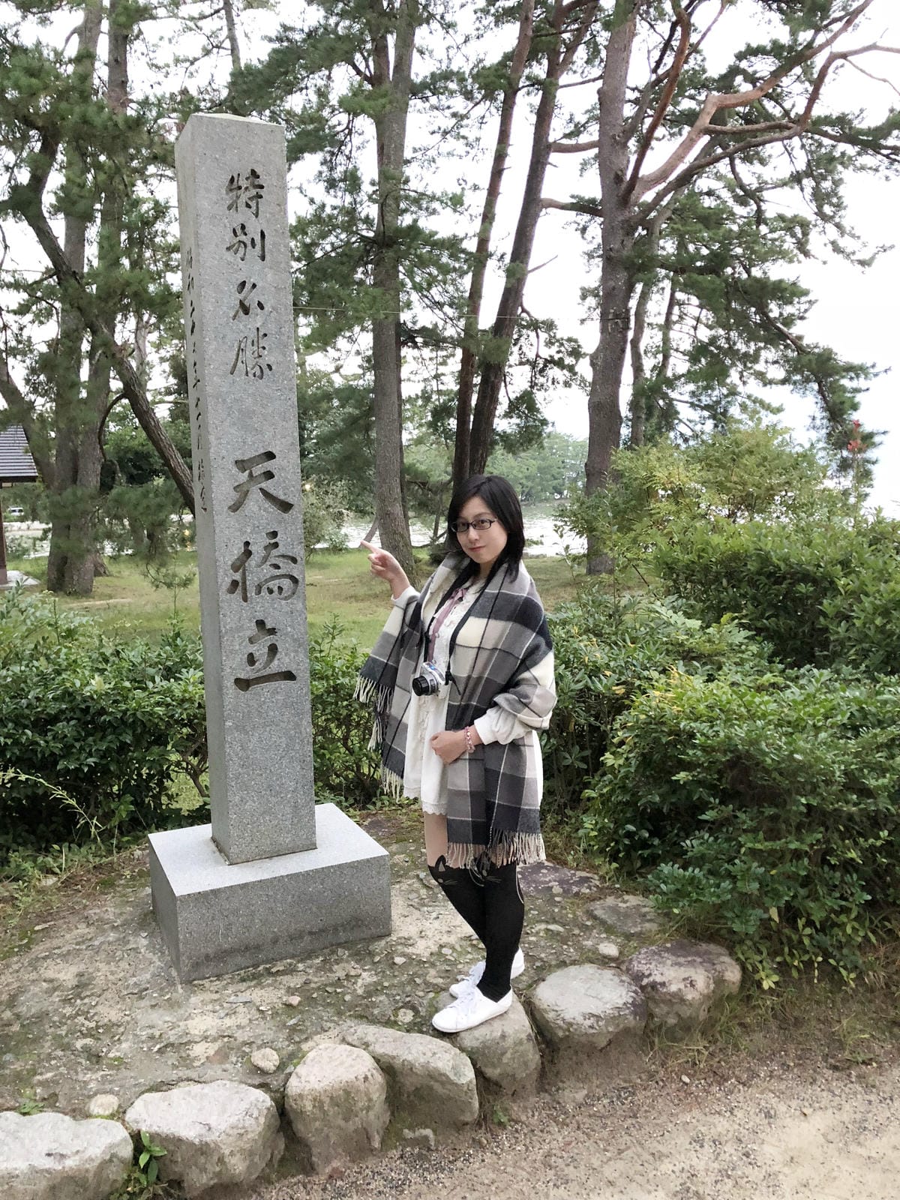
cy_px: 600
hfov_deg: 48.2
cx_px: 450
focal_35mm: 29
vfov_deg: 61.7
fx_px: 1005
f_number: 1.8
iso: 100
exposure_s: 1/5
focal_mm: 3.99
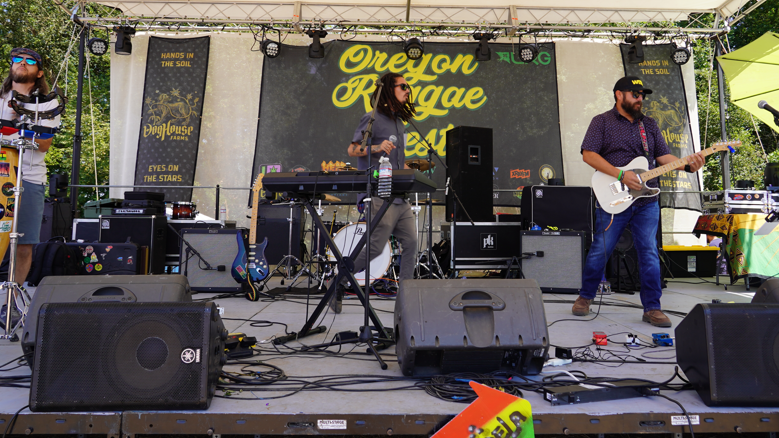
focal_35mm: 31
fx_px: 640
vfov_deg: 37.4
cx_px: 399
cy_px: 145
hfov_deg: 62.6
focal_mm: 24
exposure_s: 1/100
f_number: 7.1
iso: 100
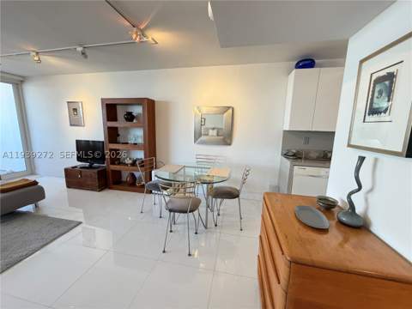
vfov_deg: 85.7
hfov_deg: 102.1
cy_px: 154
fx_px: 167
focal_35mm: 14
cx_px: 206
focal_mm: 2.22
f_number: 2.2
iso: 320
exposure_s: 1/60
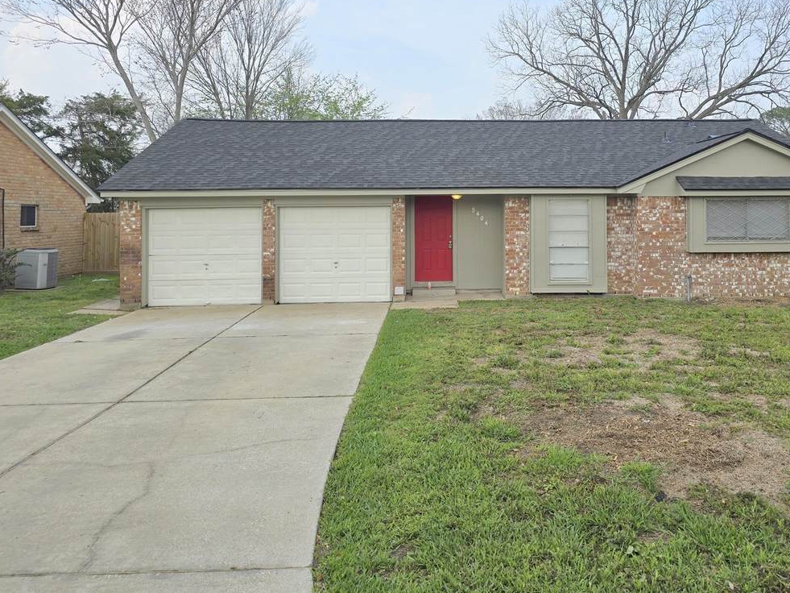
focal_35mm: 30
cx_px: 478
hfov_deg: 59.4
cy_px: 209
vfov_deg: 46.2
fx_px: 685
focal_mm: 6.3
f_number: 1.7
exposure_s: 1/628
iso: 12
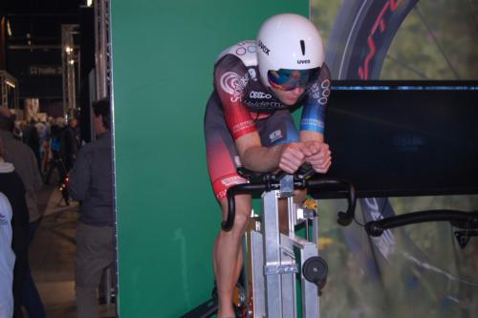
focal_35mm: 57
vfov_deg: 23.8
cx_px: 239
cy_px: 159
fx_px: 757
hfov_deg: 35.1
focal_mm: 38
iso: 400
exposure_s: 1/60
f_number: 5
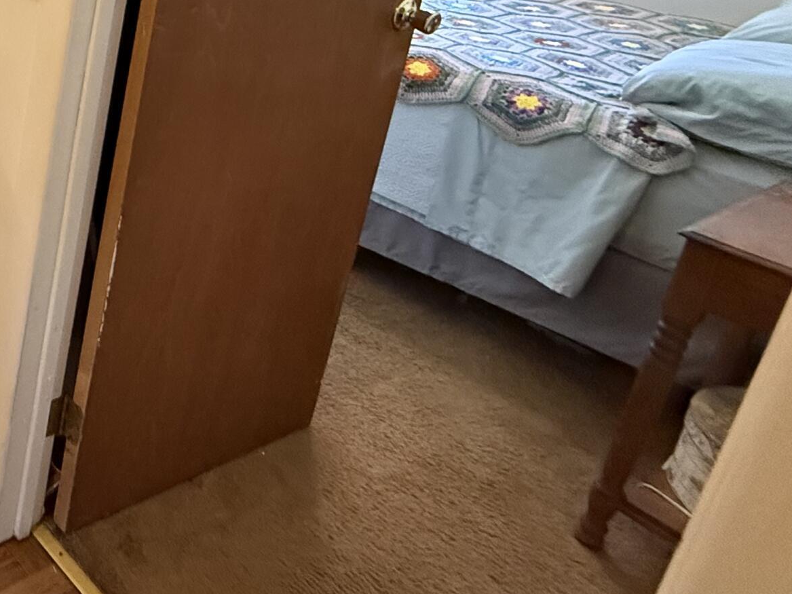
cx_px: -210
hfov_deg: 36.3
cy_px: -1
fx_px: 824
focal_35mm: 36
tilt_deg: -14.7
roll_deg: -2.1
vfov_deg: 35.8
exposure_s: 1/60
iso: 800
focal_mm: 2.22
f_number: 2.2
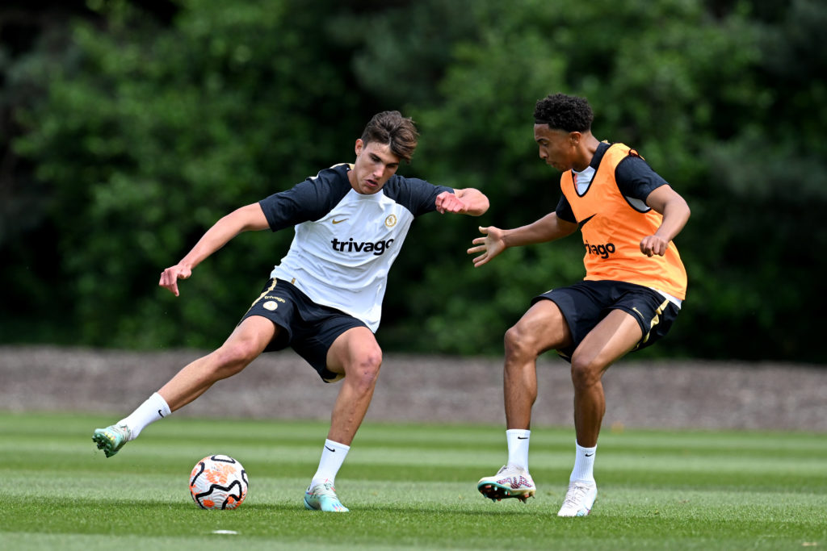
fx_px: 9190
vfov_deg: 3.4
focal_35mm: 400
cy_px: 276
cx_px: 414
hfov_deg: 5.2
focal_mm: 400
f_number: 4
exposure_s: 1/5000
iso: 640
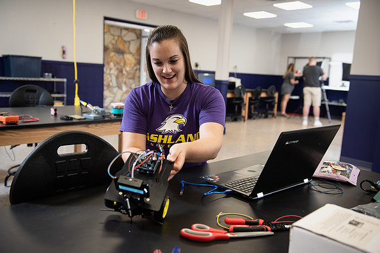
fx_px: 359
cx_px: 190
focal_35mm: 34
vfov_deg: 38.9
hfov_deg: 55.8
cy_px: 126
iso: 800
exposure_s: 1/200
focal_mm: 34
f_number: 3.5
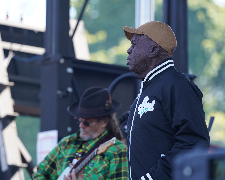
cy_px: 102
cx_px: 89
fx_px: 1731
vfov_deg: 6.0
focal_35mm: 260
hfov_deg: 7.4
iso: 200
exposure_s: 1/250
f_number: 4
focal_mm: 200
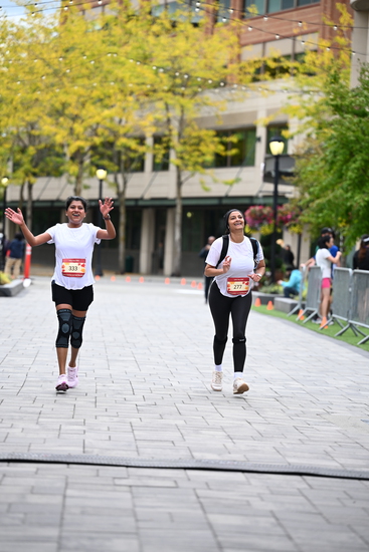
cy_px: 276
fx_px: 1844
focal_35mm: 120
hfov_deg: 11.4
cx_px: 184
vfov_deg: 17.1
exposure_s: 1/2500
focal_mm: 120
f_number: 2.8
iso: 640
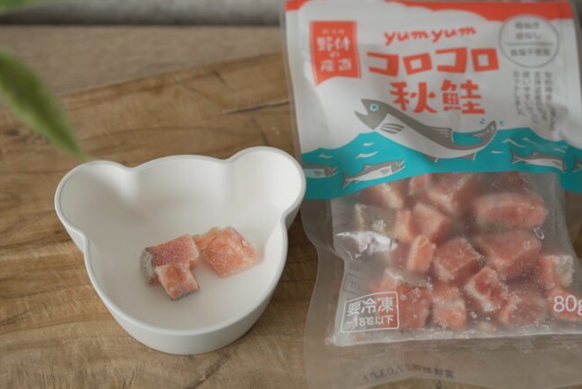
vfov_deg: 17.5
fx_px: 1261
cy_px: 138
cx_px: 260
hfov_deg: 26.0
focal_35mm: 78
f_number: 3.2
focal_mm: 50
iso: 320
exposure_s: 1/100
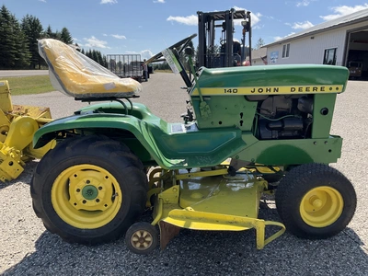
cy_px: 138
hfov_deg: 61.7
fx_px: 308
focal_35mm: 29
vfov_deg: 48.2
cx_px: 184
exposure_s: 1/1412
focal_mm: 3
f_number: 1.8
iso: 25
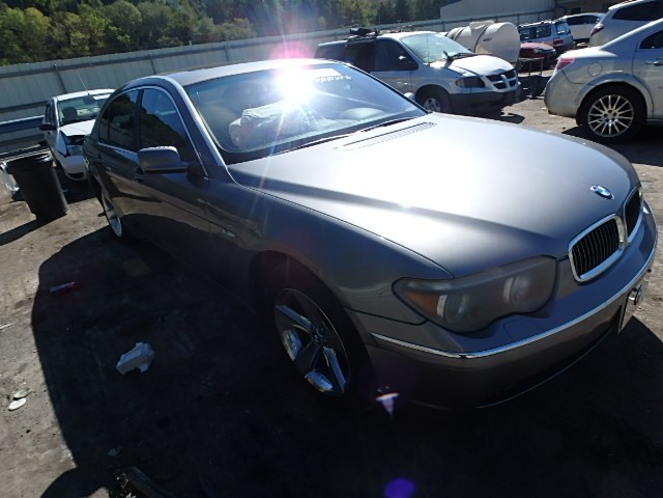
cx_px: 332
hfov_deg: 79.0
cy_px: 249
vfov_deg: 63.4
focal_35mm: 21
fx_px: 402
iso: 125
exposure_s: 1/400
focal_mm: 3.7
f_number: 6
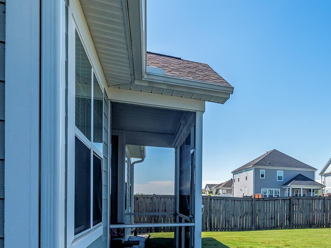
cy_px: 196
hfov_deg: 47.1
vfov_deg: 42.3
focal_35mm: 32
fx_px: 306
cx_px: 332
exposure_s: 1/800
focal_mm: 11
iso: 200
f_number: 7.1
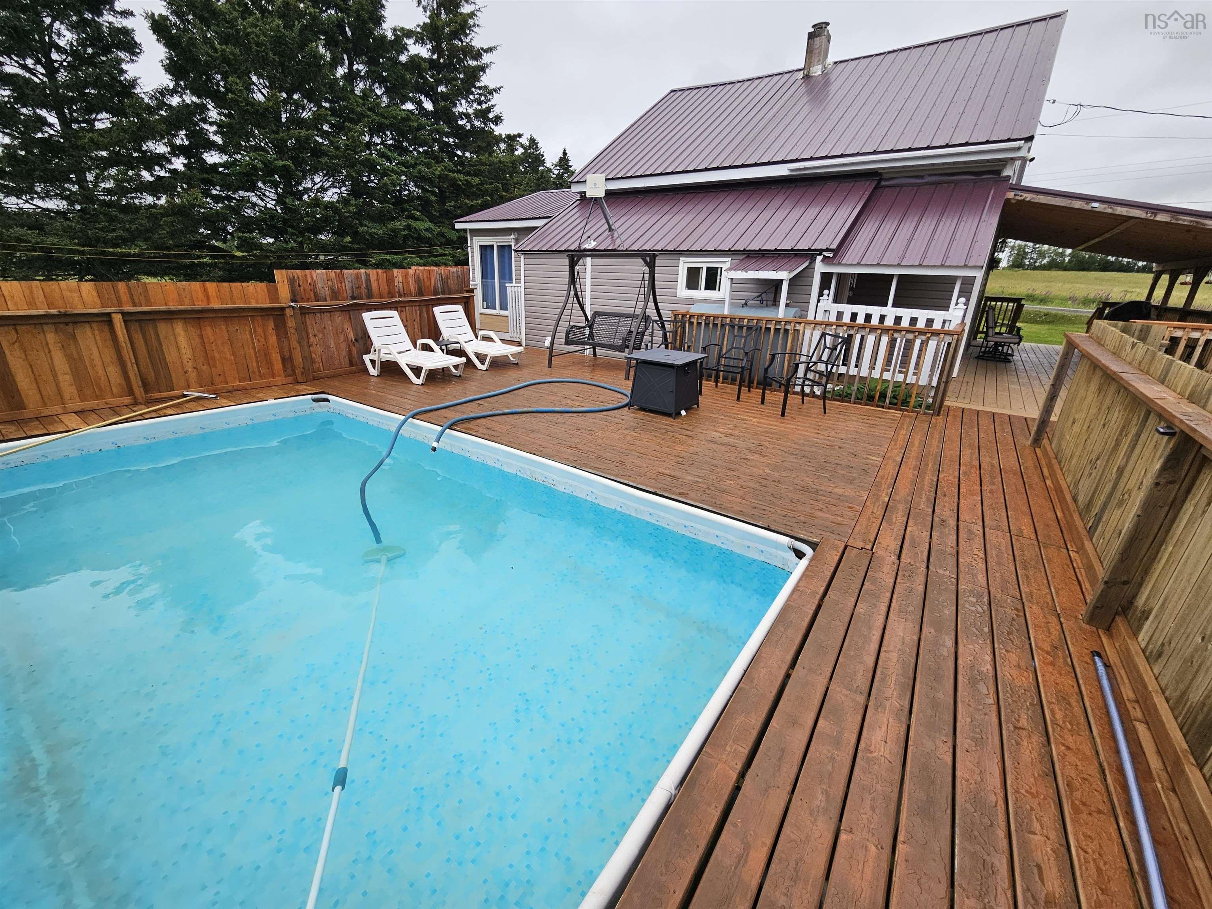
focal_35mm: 13
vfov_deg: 89.9
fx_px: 455
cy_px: 454
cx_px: 606
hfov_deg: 106.2
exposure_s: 1/1472
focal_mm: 2.2
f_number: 2.2
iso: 50
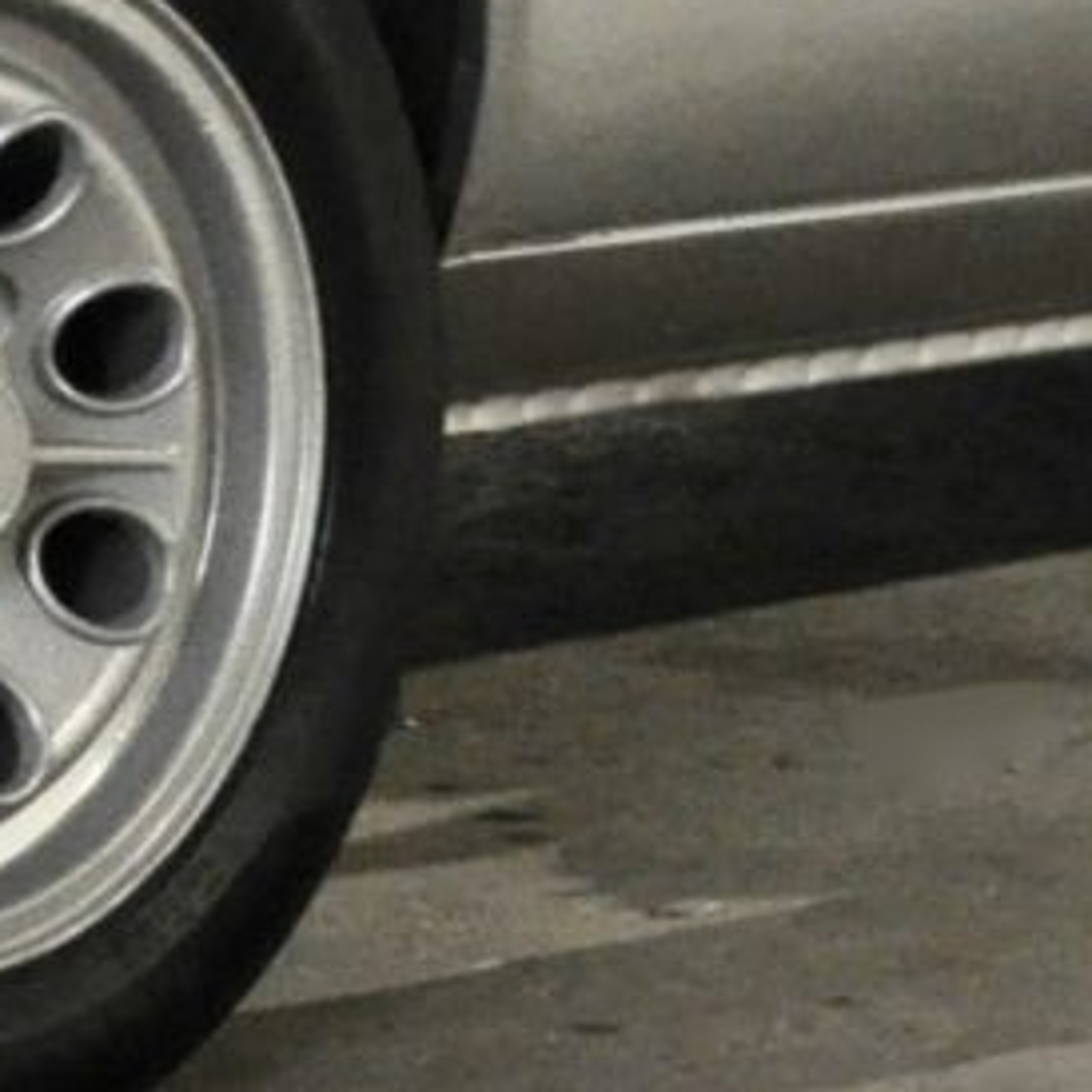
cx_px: 12
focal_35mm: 266
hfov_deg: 6.6
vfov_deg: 6.5
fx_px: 9494
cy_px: -821
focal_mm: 28
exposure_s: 1/25
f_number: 4
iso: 1600
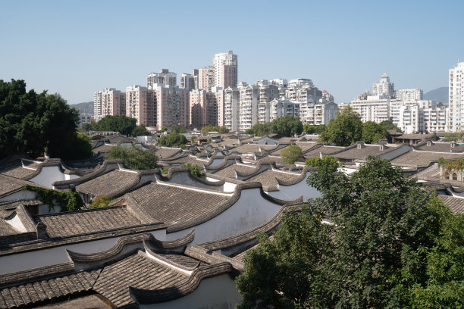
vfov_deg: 37.9
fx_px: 451
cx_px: 232
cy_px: 154
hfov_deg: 54.4
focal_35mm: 35
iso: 200
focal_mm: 35
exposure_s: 1/400
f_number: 8
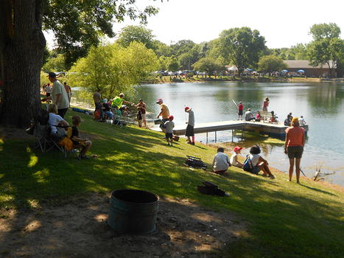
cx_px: 172
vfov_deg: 33.6
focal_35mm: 43
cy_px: 129
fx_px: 427
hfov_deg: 43.9
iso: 80
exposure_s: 1/320
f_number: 4.2
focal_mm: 7.7
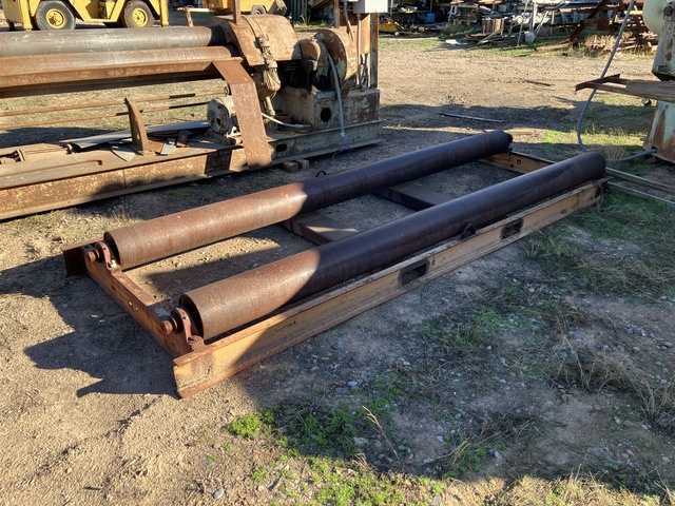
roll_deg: -0.4
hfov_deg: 63.4
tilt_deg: -25.5
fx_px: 546
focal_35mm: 28
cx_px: 338
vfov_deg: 49.7
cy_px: 253
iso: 32
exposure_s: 1/454
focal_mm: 3.99
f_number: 1.8
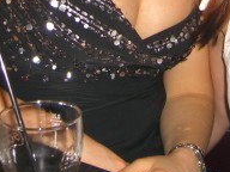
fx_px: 791
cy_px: -90
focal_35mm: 119
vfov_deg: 11.9
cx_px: 139
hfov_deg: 16.5
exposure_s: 1/60
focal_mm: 7.9
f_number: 2.8
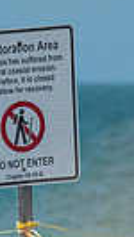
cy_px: 343
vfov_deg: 0.5
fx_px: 28970
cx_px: -639
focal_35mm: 4595
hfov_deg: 0.3
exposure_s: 1/2500
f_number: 8
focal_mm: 420
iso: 500
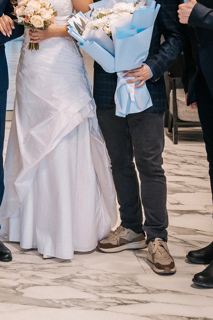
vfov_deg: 20.5
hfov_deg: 14.1
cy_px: -43
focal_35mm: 94
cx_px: -39
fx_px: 834
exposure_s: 1/800
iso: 1000
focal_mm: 35
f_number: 3.5
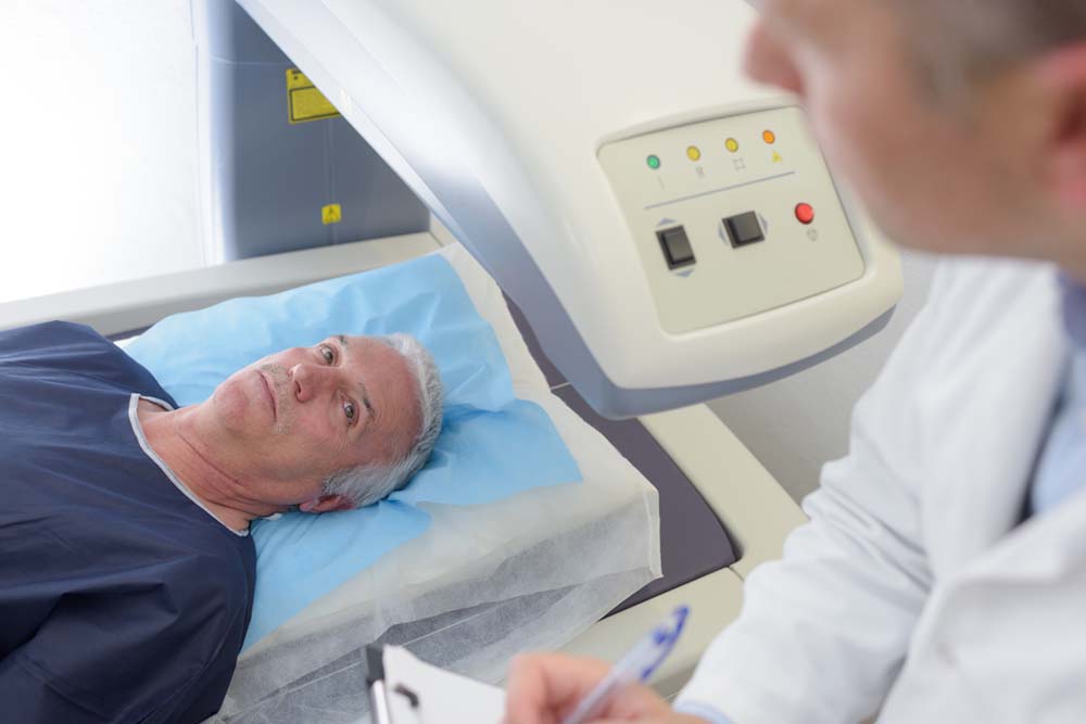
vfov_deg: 37.9
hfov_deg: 54.4
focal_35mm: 35
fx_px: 1056
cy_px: 362
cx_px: 543
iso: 200
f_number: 3.2
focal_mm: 35
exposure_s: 1/80
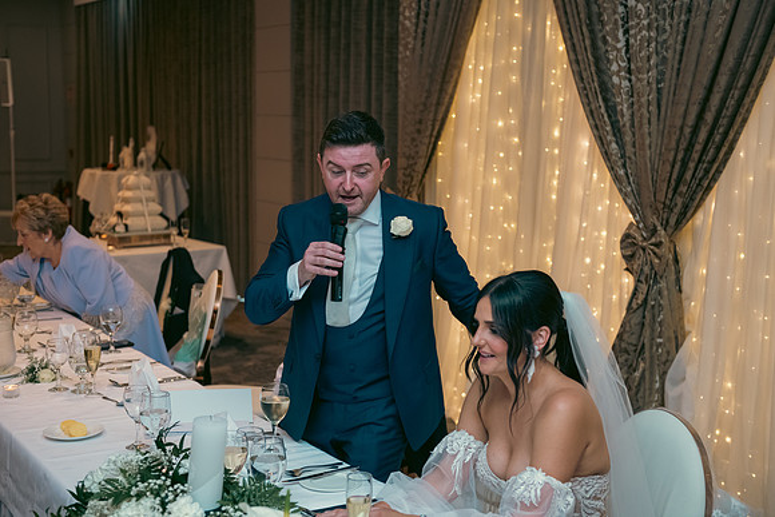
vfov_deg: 27.0
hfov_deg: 39.6
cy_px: 258
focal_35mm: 50
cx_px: 388
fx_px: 1077
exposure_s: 1/160
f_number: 3.5
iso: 800
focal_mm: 50
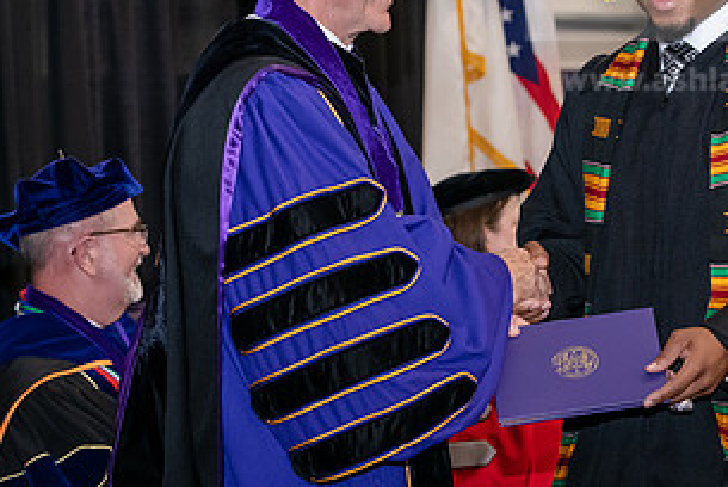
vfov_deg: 10.3
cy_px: 130
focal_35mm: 133
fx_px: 2692
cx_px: 454
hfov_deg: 15.4
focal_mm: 70
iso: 2500
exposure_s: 1/200
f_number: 5
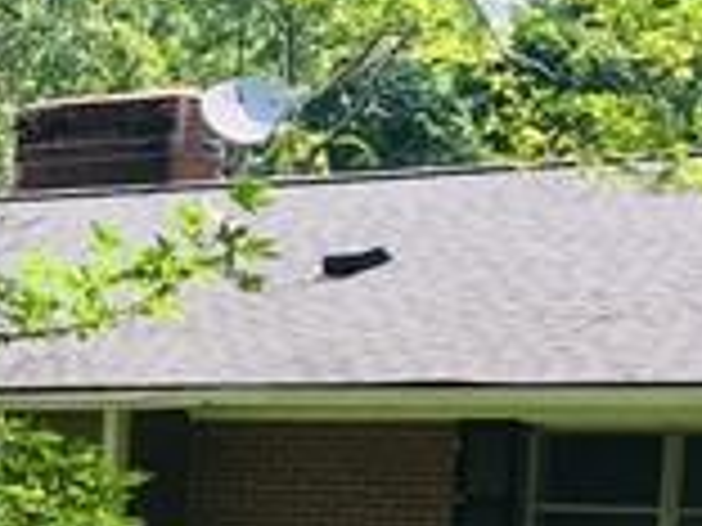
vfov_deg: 7.7
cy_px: 652
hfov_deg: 9.4
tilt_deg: -1.9
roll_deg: -2.7
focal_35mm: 190
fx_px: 3853
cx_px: -896
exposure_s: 1/375
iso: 25
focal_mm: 4.15
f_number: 2.2
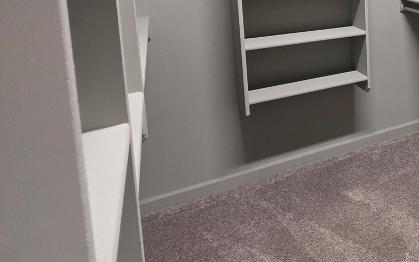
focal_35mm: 34
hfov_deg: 42.1
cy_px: -3
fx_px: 388
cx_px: 480
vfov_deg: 33.9
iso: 640
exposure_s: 1/60
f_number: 1.9
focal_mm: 2.2
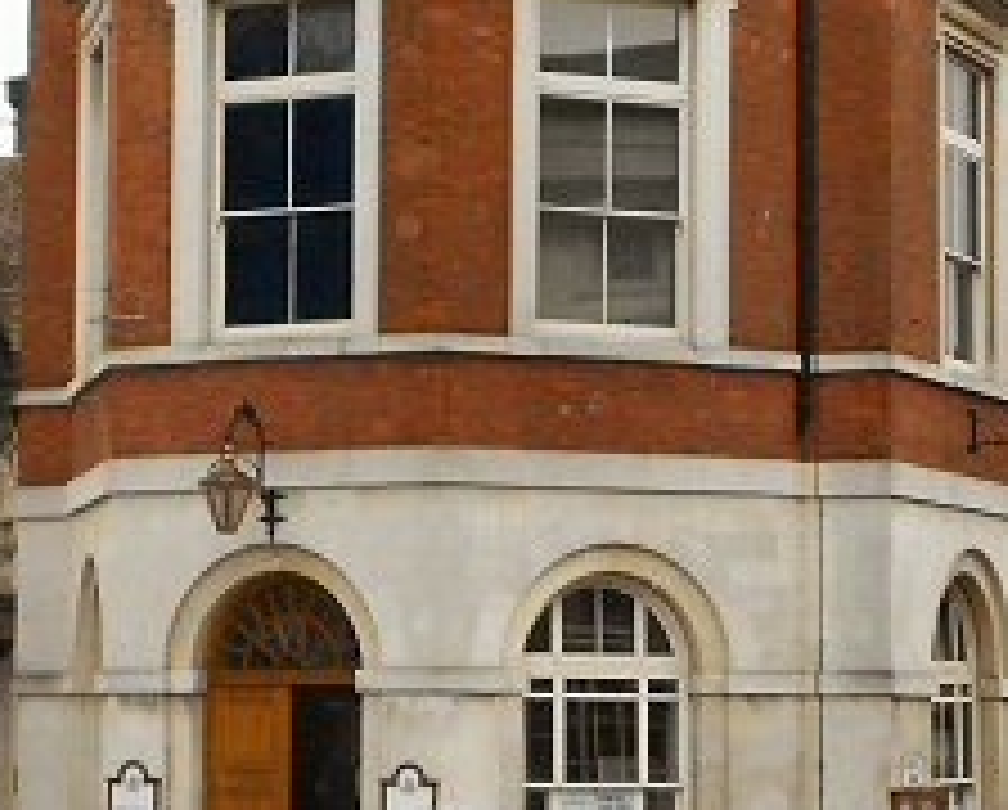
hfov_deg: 18.5
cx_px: 675
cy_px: 536
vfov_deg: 15.0
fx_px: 3078
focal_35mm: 103
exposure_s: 1/800
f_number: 3.9
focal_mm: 6.7
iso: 200
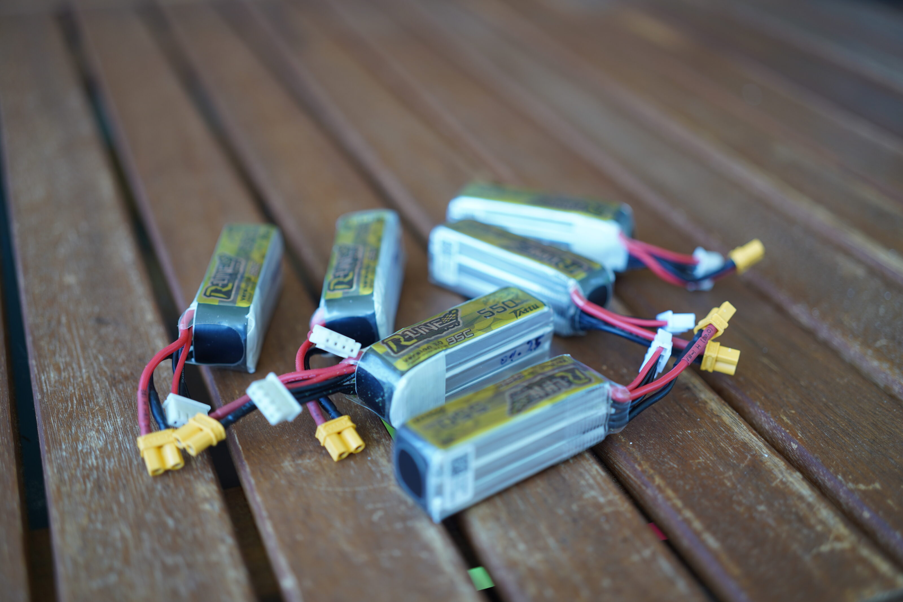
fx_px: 1003
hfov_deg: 48.5
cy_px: 301
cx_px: 452
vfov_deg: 33.4
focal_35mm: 40
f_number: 2.5
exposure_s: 1/80
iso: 100
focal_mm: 40
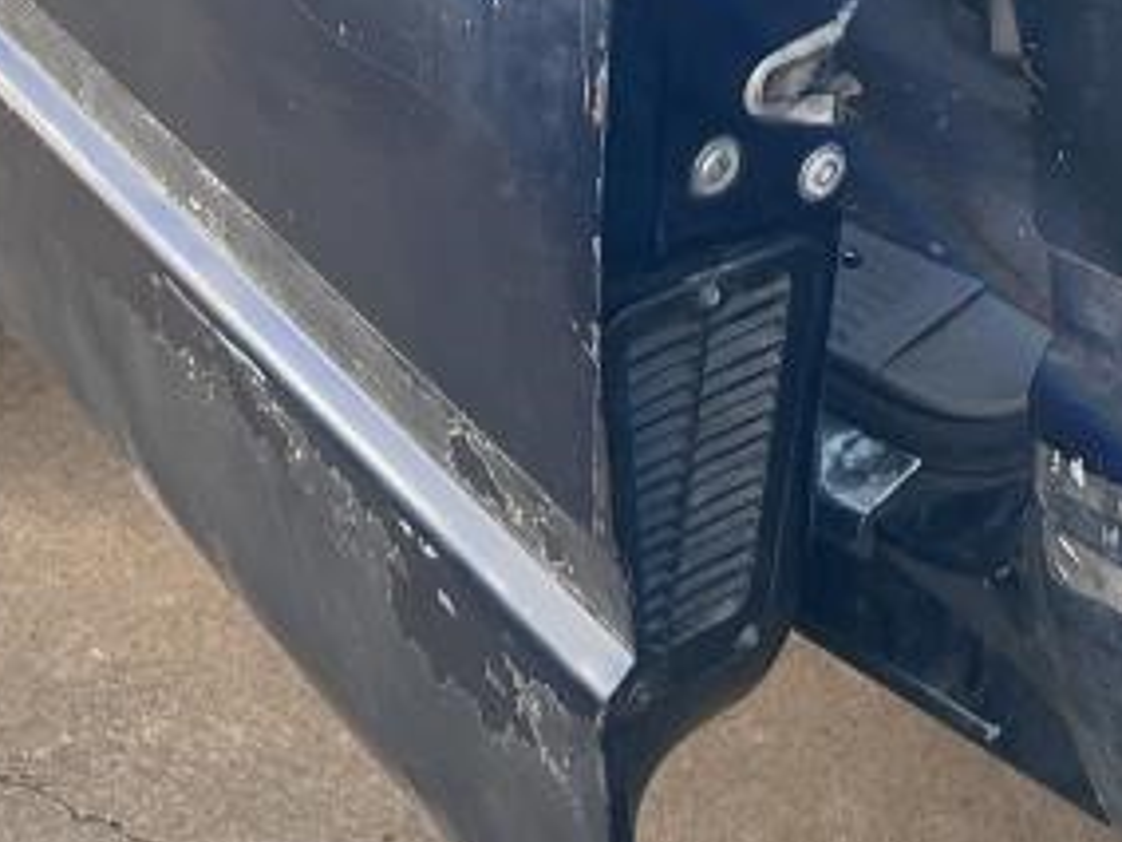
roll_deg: -0.1
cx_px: 762
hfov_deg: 16.8
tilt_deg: -17.7
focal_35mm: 117
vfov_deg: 11.9
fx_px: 3792
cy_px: -549
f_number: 1.5
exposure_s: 1/502
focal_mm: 5.7
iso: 50
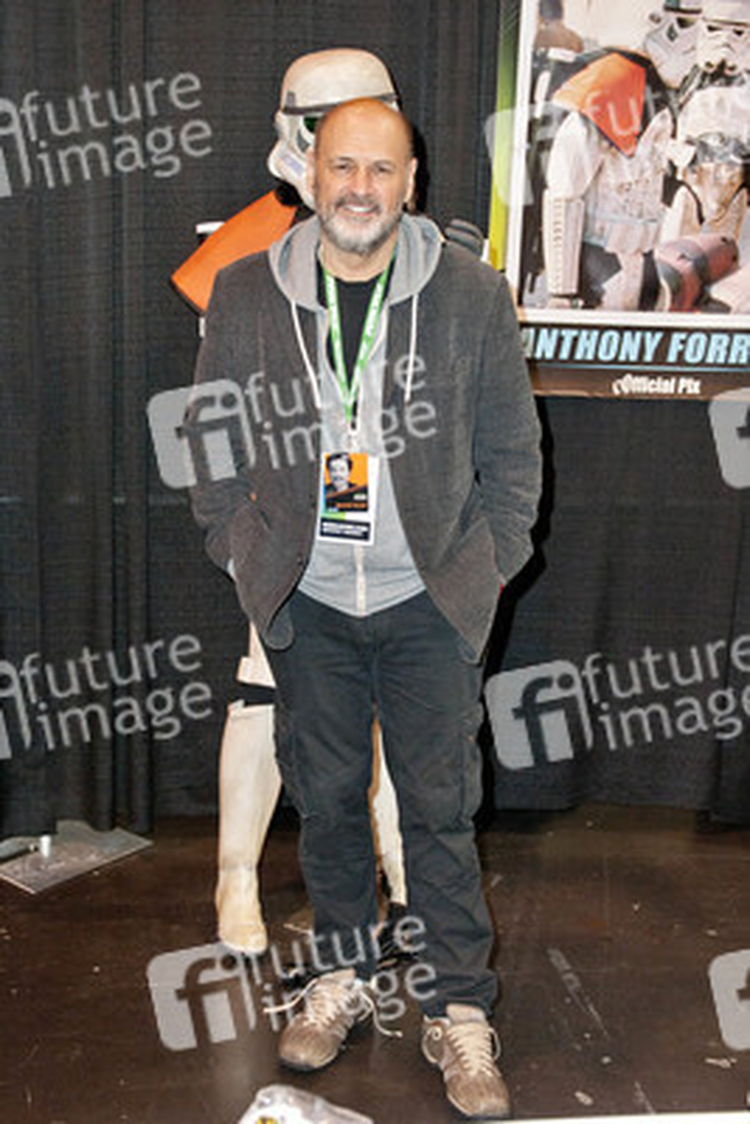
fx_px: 999
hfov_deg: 41.1
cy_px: 562
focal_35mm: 32
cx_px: 375
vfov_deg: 58.7
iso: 500
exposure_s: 1/400
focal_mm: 32
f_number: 4
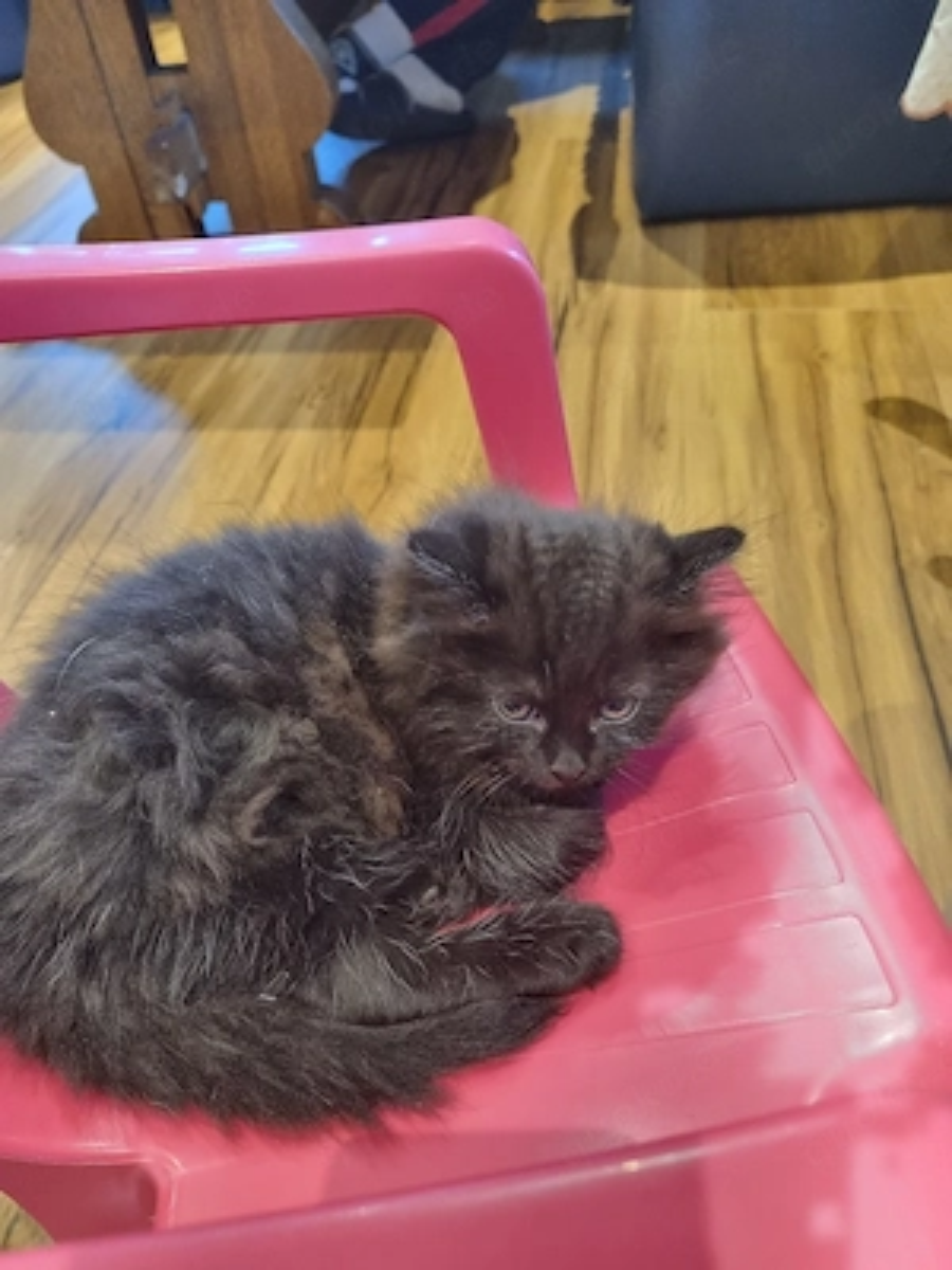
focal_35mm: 26
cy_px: 635
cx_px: 476
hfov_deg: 53.1
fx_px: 953
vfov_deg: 67.3
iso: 640
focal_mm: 5.4
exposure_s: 1/25
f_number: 1.8
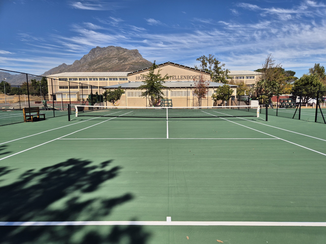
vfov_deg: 58.9
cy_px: 122
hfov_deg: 73.9
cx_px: 163
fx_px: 217
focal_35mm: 23
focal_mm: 5.4
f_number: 1.8
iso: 25
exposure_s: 1/2584
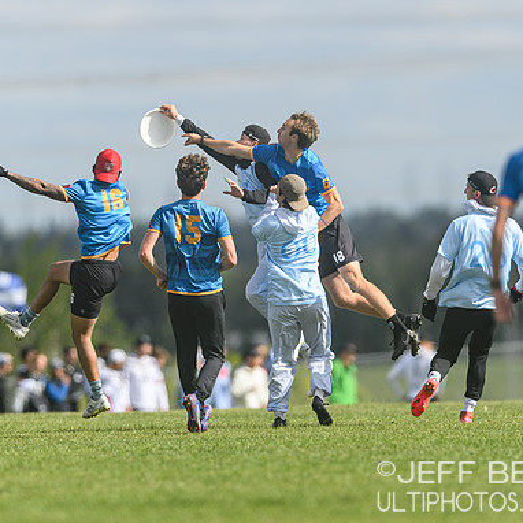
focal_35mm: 784
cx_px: 301
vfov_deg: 2.2
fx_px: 13401
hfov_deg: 2.2
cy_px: 172
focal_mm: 400
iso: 100
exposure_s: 1/1600
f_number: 3.2
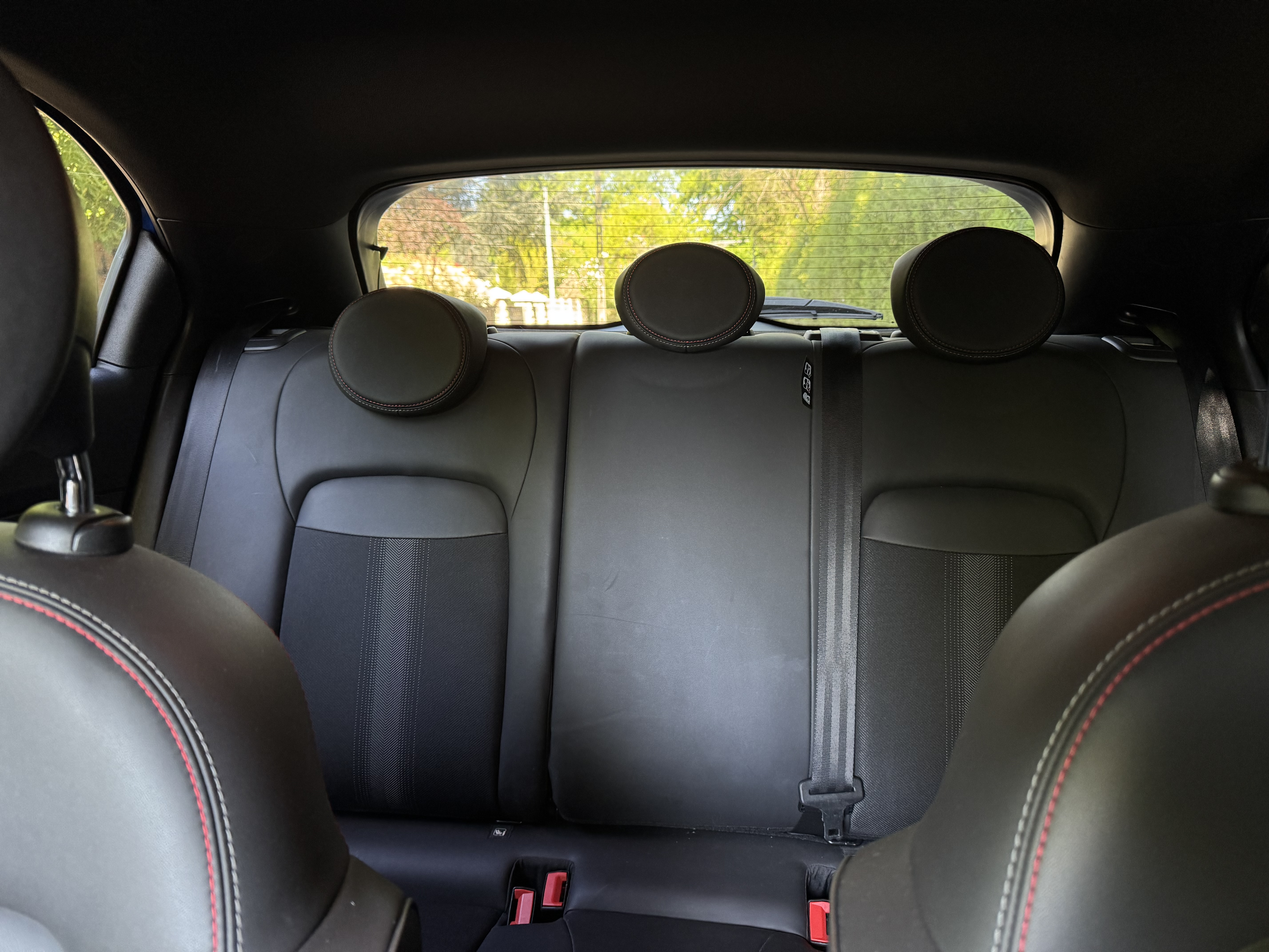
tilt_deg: -11.0
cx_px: 634
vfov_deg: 56.8
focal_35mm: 24
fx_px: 880
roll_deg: +0.4
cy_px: 476
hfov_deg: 71.6
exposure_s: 1/77
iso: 200
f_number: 1.78
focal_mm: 6.76
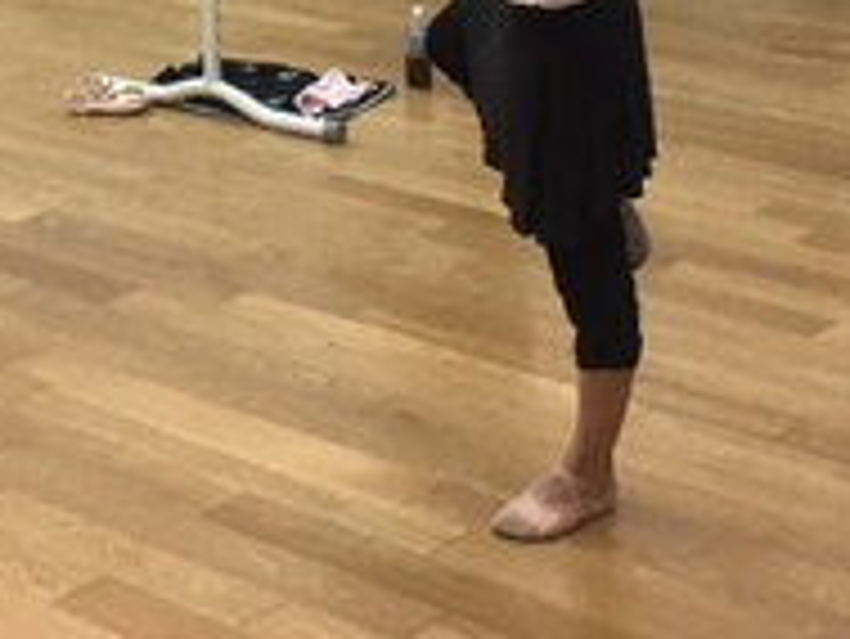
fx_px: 2408
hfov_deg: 19.8
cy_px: -369
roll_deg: +2.6
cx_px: 184
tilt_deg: -3.5
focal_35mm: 98
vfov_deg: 14.0
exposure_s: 1/30
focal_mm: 4.15
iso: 40
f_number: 2.2
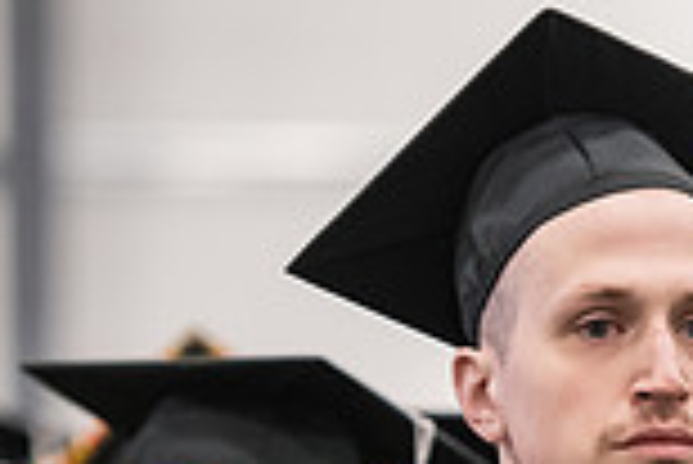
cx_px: 626
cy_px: 570
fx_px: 9441
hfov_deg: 4.2
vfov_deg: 2.8
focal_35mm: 490
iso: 3200
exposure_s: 1/200
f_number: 3.2
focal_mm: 130
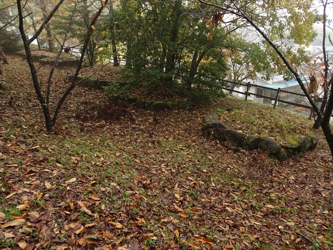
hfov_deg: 71.6
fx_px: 231
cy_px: 125
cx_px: 166
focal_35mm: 24
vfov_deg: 56.8
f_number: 3.5
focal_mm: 4.1
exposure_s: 1/30
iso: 80
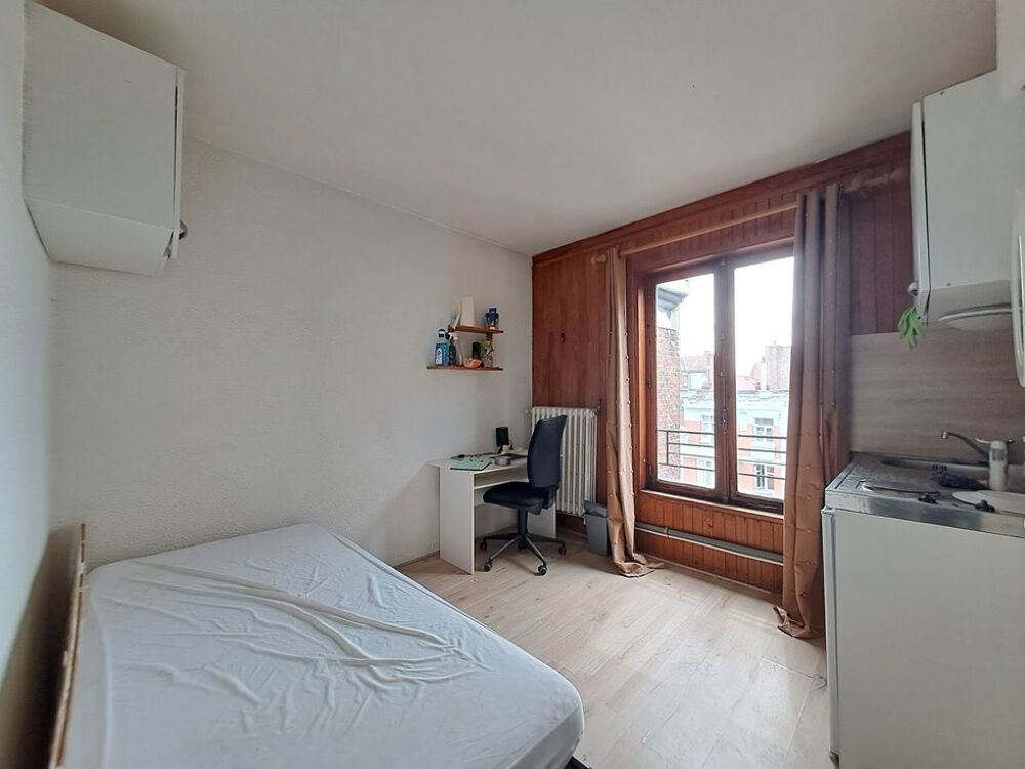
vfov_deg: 89.9
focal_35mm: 13
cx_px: 512
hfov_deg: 106.2
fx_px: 385
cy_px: 384
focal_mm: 1.42
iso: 80
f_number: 2.2
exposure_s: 1/100
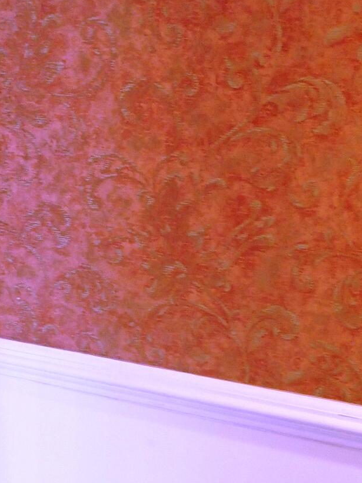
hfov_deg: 24.0
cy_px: 408
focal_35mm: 61
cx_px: 138
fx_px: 851
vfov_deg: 30.7
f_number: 2
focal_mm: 4.5
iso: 320
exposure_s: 1/30
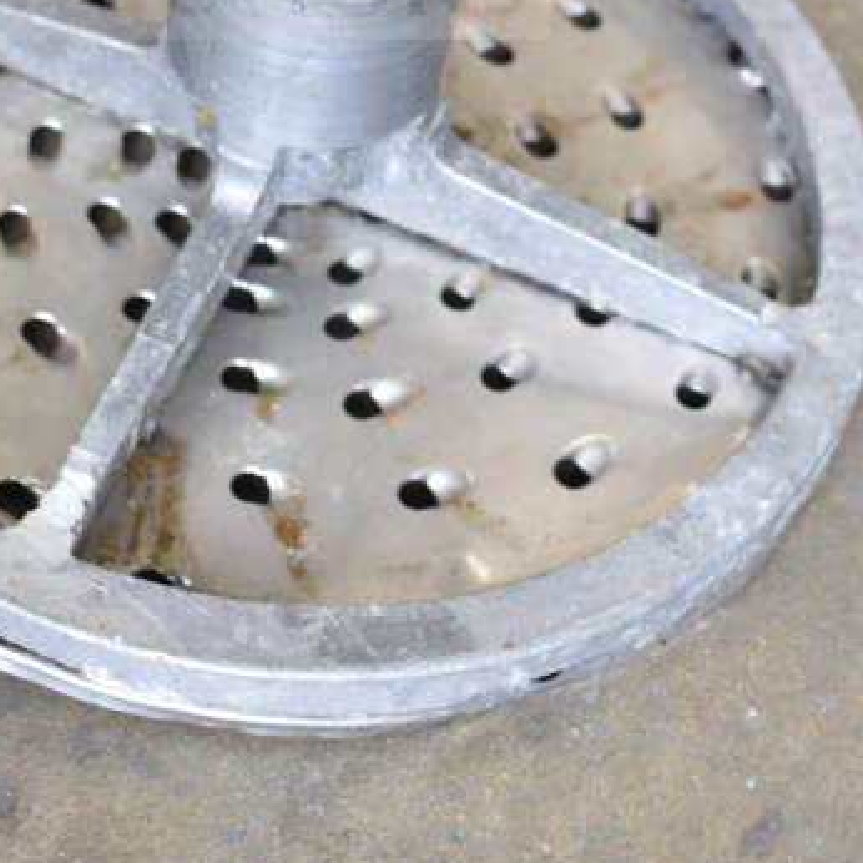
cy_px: -158
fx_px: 2285
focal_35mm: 81
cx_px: 269
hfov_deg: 21.3
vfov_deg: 20.1
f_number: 4
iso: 360
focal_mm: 24
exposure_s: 1/40
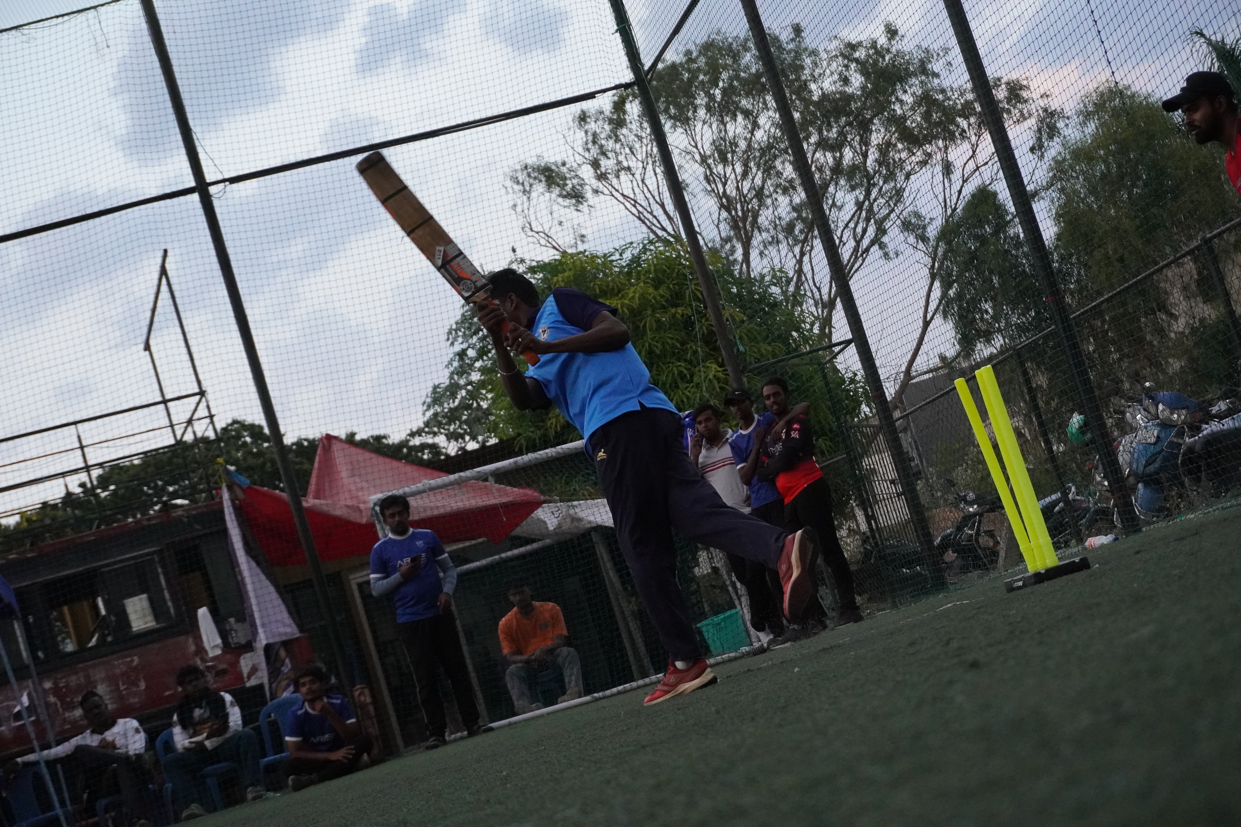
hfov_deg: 28.6
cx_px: 620
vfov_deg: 19.3
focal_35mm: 70
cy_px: 414
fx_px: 2430
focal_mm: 47
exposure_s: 1/1000
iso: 4000
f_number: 5.6
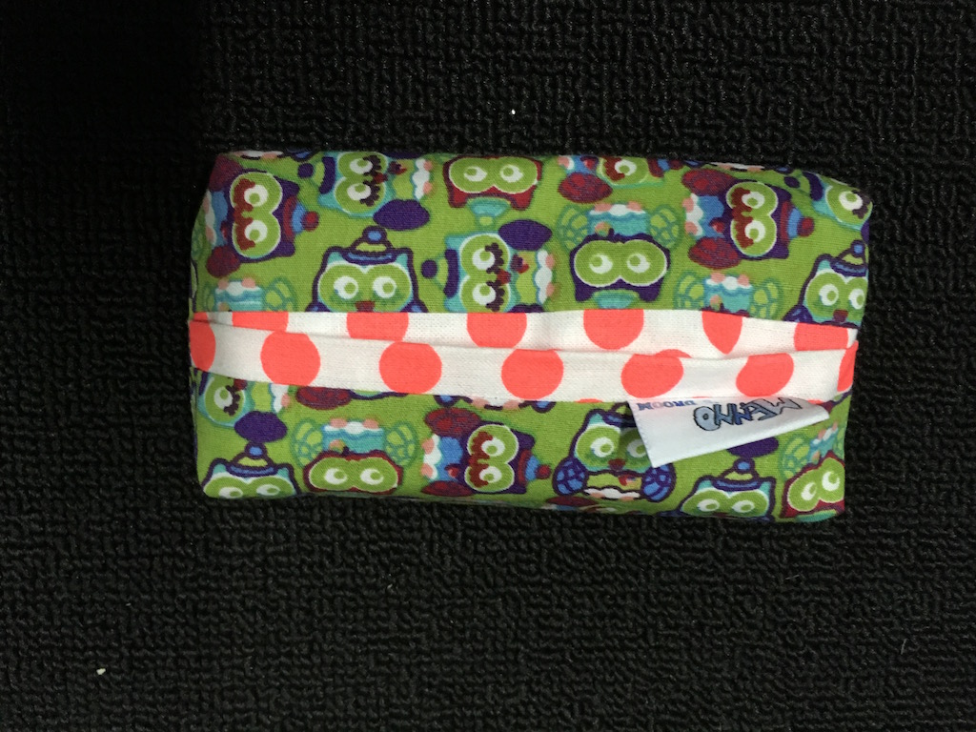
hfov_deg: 61.7
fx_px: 818
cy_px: 366
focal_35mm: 29
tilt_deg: -80.0
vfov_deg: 48.2
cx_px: 488
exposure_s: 1/25
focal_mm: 4.15
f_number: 2.2
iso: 200
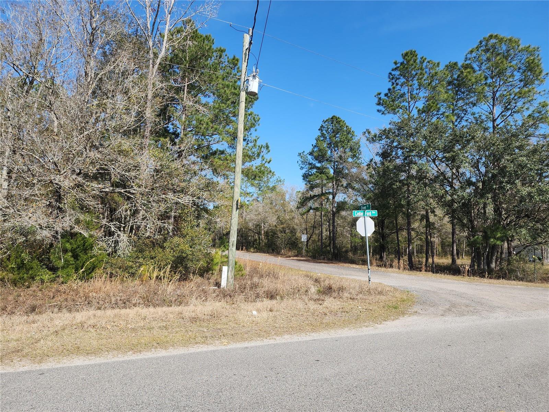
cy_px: 206
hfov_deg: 73.9
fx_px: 365
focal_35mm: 23
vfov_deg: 58.9
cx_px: 274
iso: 12
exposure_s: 1/748
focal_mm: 6.4
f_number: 1.8
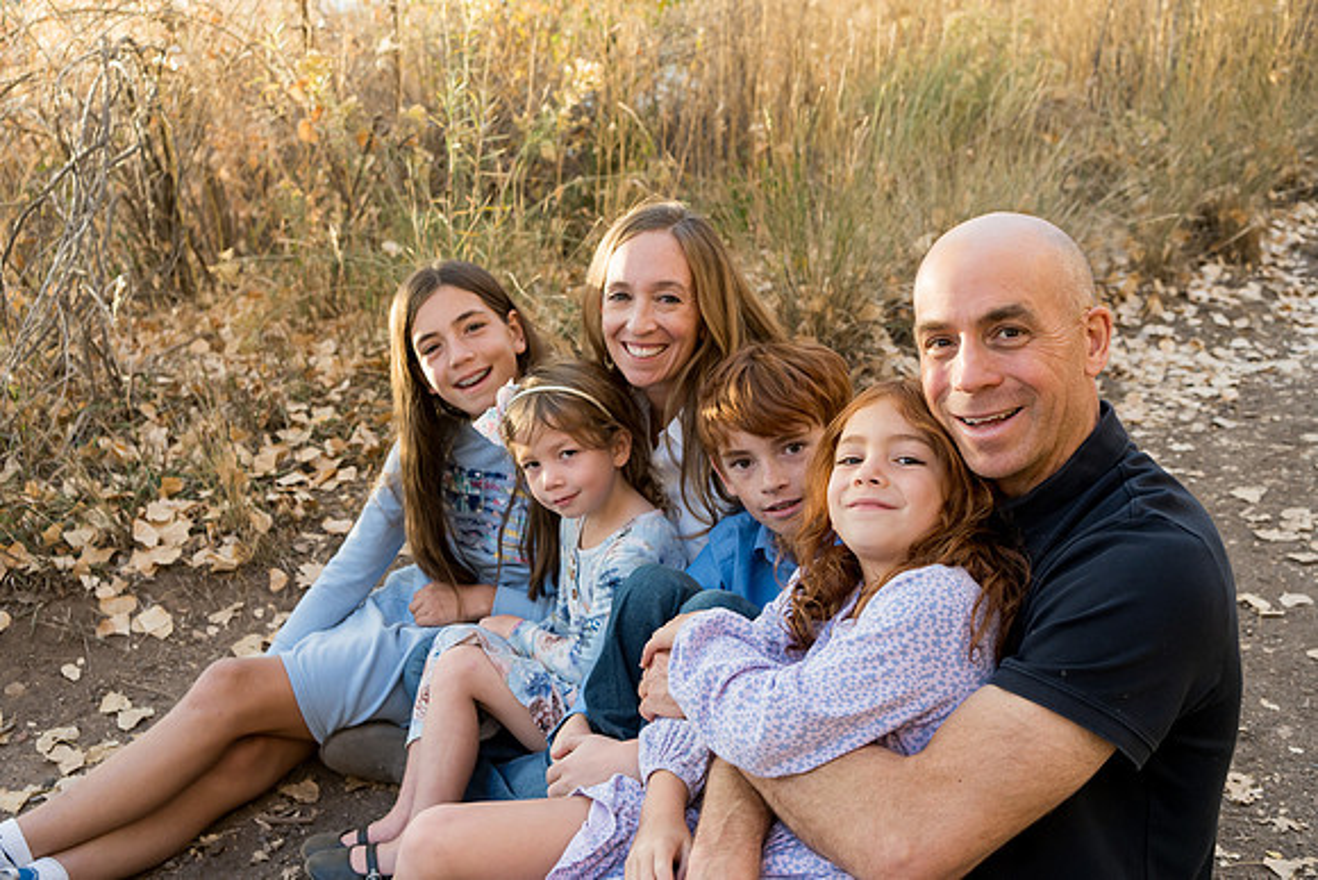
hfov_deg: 54.4
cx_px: 659
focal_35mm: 35
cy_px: 440
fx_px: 1282
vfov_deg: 37.9
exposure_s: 1/200
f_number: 5
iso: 640
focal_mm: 35
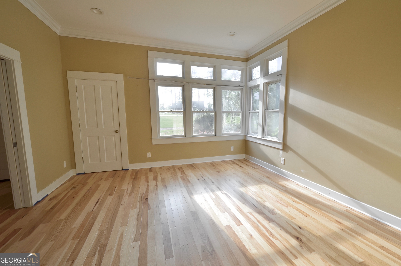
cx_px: 200
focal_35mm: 15
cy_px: 133
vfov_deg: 77.1
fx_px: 167
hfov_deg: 100.5
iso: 200
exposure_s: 1/30
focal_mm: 10
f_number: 9
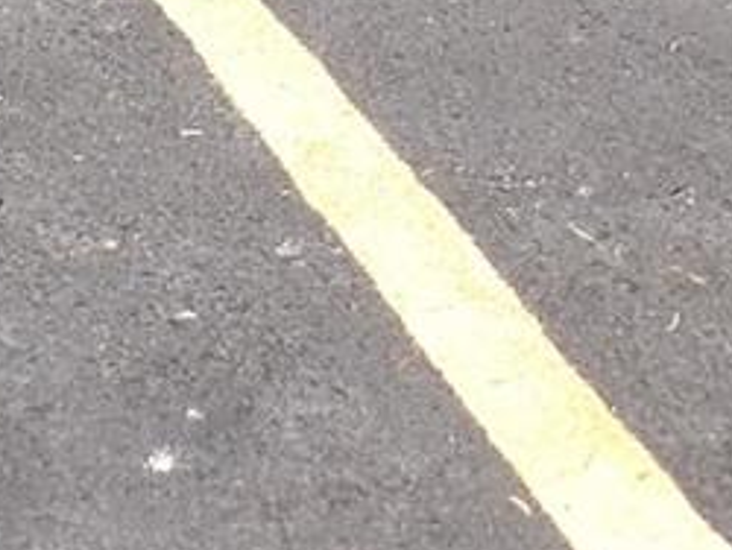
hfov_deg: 14.3
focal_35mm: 138
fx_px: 2921
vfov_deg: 9.2
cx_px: 284
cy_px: -939
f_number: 3.2
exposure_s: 1/536
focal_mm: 4.3
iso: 100
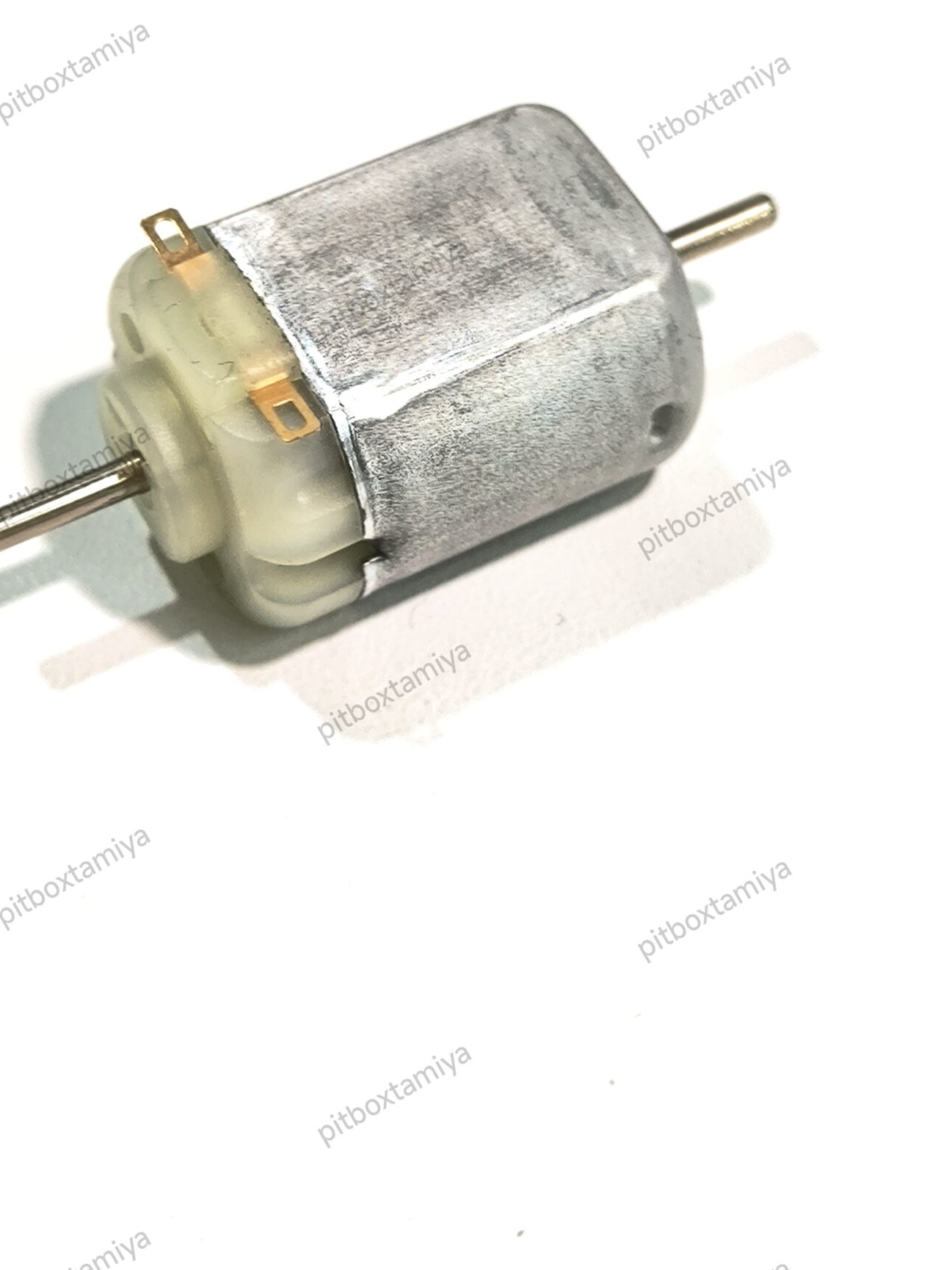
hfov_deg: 19.9
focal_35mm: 74
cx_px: 371
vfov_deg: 26.0
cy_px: 333
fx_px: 2714
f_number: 1.9
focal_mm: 6.92
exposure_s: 1/50.3
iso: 200
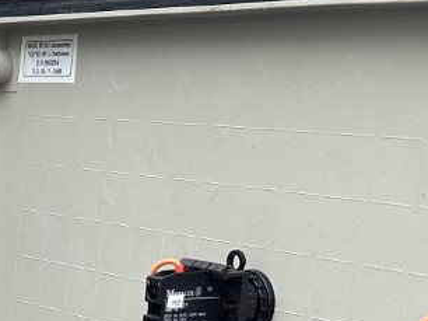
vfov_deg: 12.3
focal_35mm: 113
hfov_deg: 15.9
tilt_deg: -16.5
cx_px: -229
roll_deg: -2.8
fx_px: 1396
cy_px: 513
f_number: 1.78
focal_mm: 6.86
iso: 125
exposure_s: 1/121
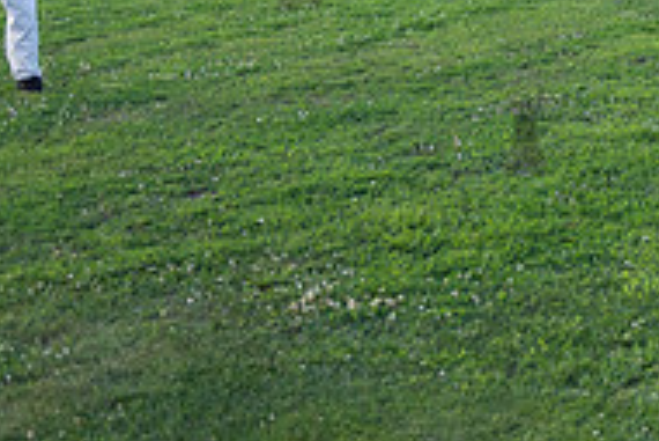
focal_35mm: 116
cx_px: 971
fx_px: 2125
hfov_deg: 16.2
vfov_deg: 11.6
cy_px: -54
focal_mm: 38
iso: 1600
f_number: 2.8
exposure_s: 1/2000
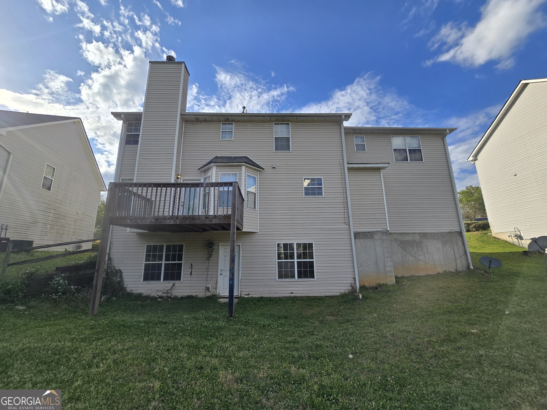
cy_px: 205
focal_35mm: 13
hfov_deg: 106.2
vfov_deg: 89.9
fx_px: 205
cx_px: 274
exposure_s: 1/2265
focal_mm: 2.2
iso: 50
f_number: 2.2
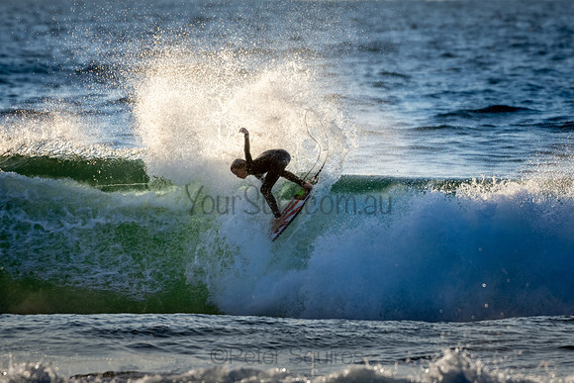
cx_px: 306
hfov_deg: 3.2
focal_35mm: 652
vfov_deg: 2.1
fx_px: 10403
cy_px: 179
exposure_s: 1/1250
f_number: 5.6
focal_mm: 400
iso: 360
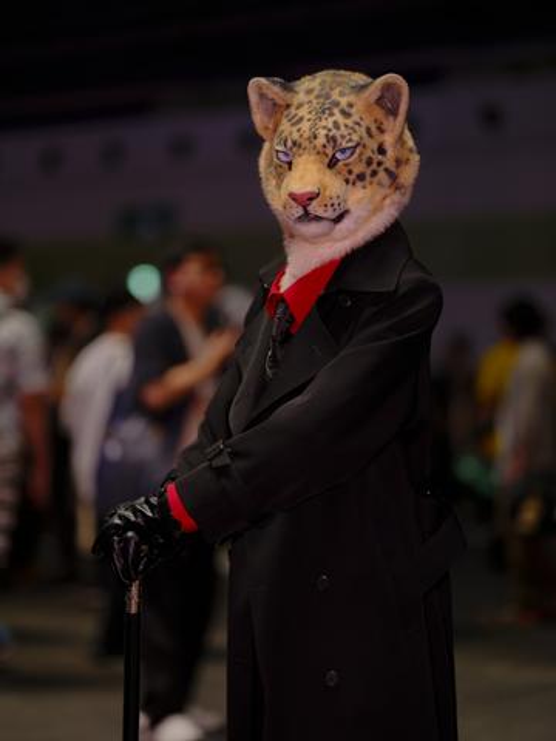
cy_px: 370
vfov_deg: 22.5
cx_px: 278
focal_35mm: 87
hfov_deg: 17.0
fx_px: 1863
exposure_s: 1/60
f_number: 2
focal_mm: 110
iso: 400
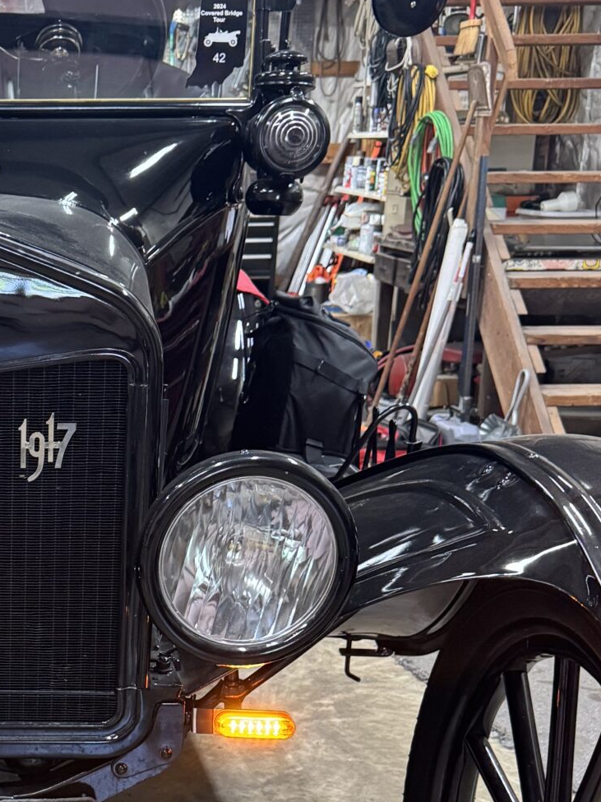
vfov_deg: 30.1
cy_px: 622
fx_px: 1459
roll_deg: +1.0
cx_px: -83
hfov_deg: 21.9
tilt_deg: -17.1
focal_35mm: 63
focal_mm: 6.76
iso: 400
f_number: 1.78
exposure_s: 1/60
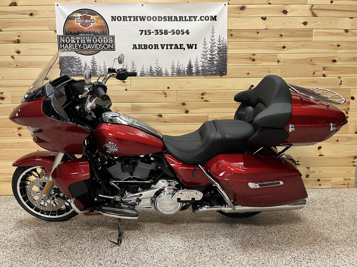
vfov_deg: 53.1
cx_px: 178
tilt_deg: -6.7
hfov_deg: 67.3
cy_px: 134
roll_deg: +1.4
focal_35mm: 26
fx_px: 268
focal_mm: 5.1
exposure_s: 1/60
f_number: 1.6
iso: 100
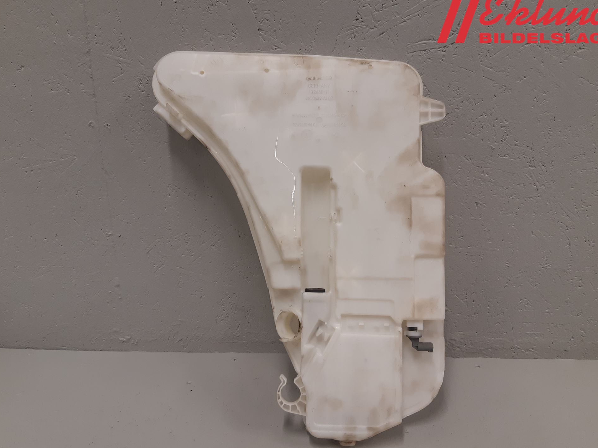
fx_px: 484
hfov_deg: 63.4
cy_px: 231
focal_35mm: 28
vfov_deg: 49.7
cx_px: 308
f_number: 1.7
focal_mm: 3.93
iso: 64
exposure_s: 1/50
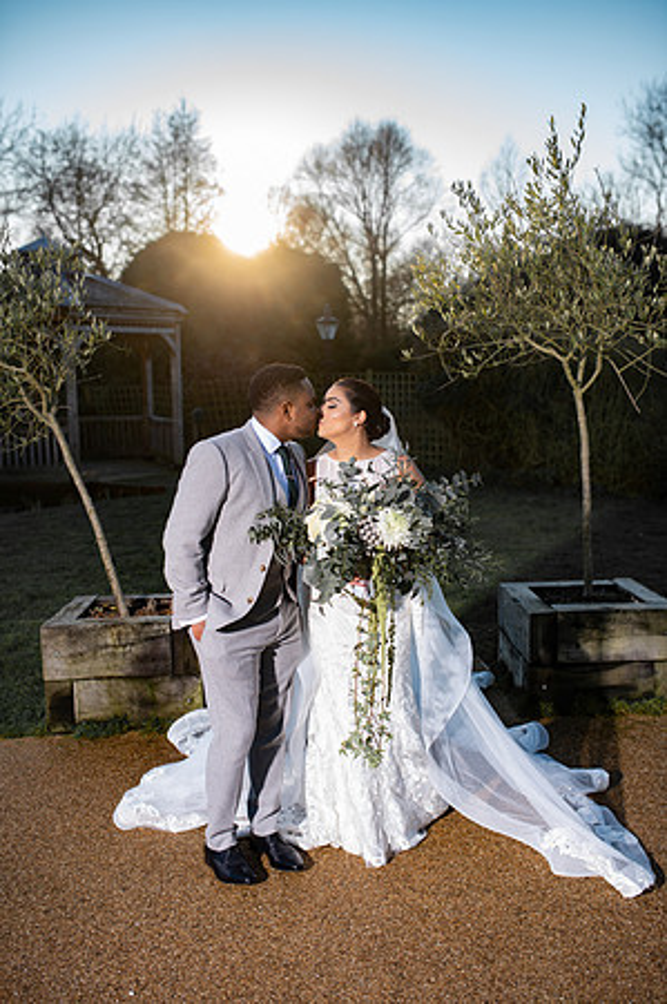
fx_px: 975
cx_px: 334
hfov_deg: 37.8
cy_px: 502
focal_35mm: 35
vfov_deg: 54.5
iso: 160
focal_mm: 35
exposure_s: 1/1000
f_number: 2.8
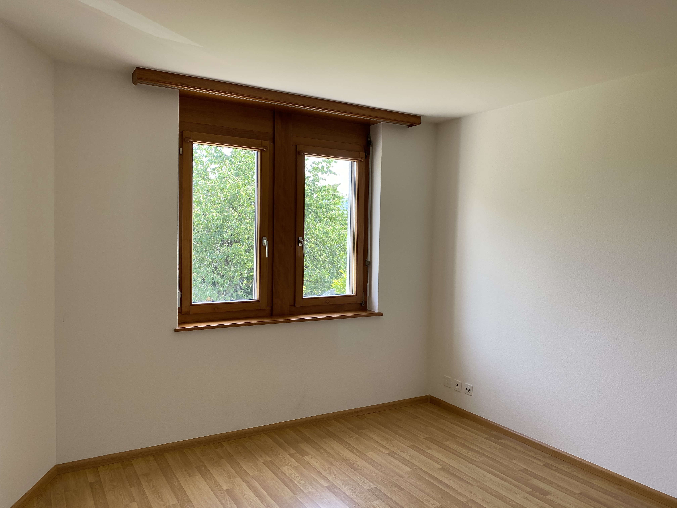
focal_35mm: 26
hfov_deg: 67.3
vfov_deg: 53.1
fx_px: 508
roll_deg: -1.6
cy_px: 254
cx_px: 338
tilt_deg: -1.0
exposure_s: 1/122
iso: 64
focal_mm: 4.25
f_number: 1.8
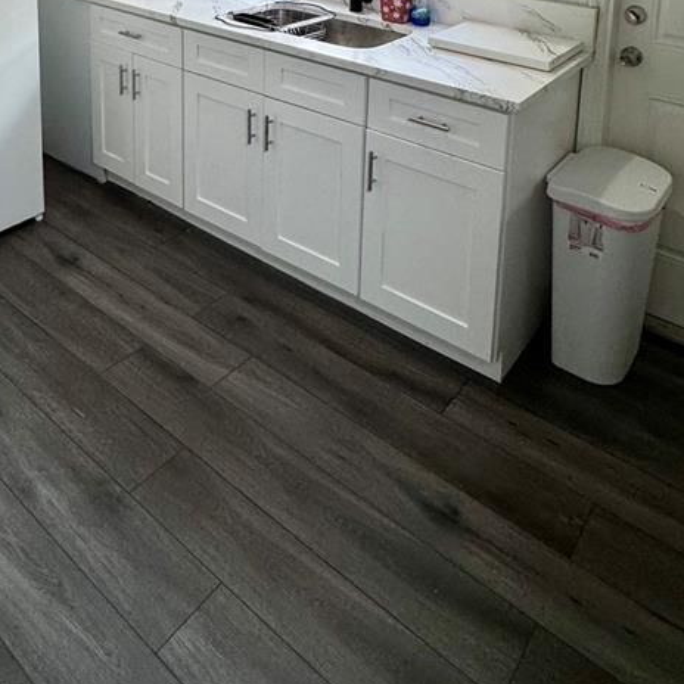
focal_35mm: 32
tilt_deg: -7.9
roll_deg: -2.1
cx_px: 298
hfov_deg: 51.0
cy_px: -50
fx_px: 715
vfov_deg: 41.7
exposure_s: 1/120
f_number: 2.2
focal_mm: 2.22
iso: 200
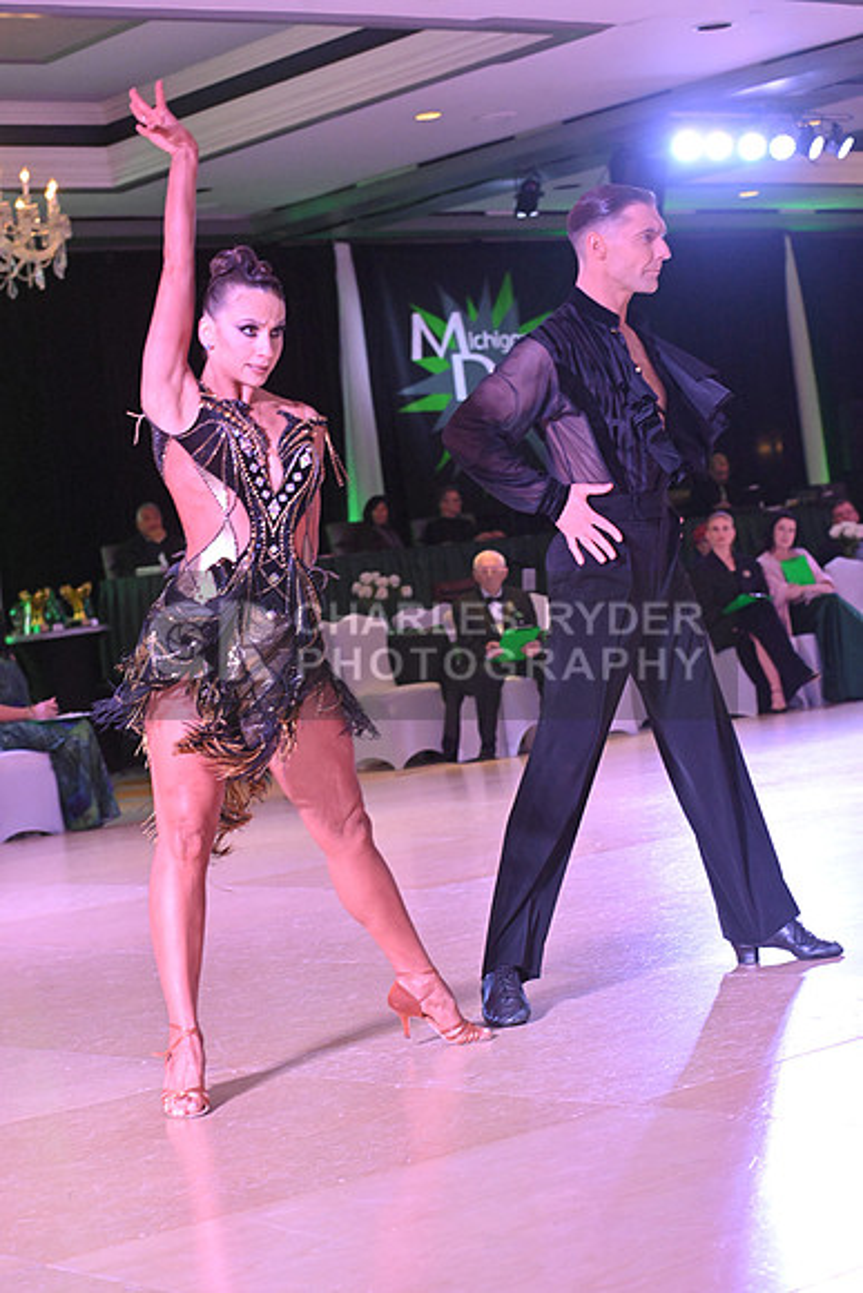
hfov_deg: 17.1
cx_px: 432
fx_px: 2875
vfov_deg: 25.4
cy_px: 646
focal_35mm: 80
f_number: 5.6
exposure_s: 1/400
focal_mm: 80
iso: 5000
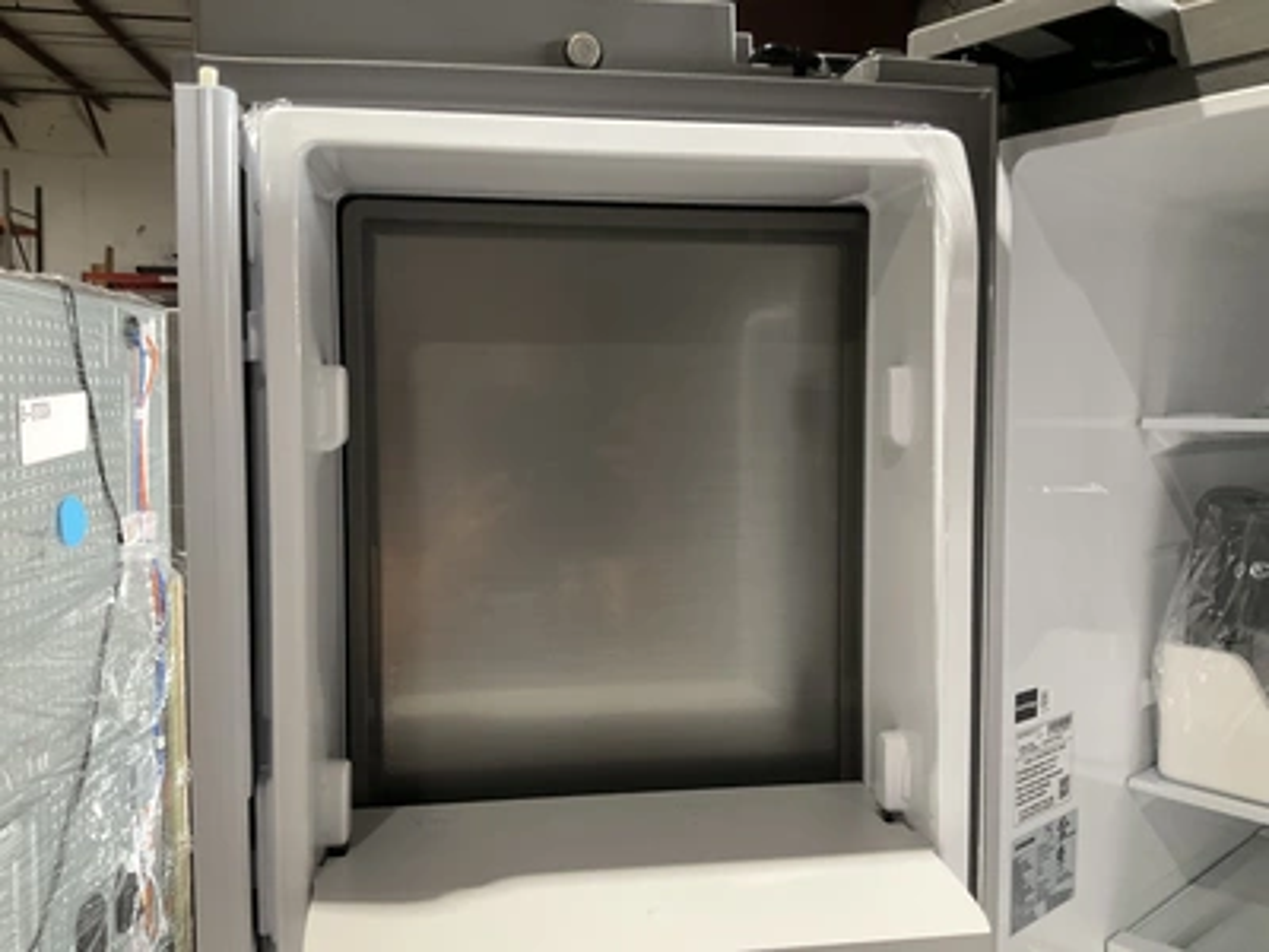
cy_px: 476
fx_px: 1063
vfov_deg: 48.2
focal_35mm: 29
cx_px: 634
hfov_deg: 61.7
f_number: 1.8
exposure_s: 1/60
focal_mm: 3
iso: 100
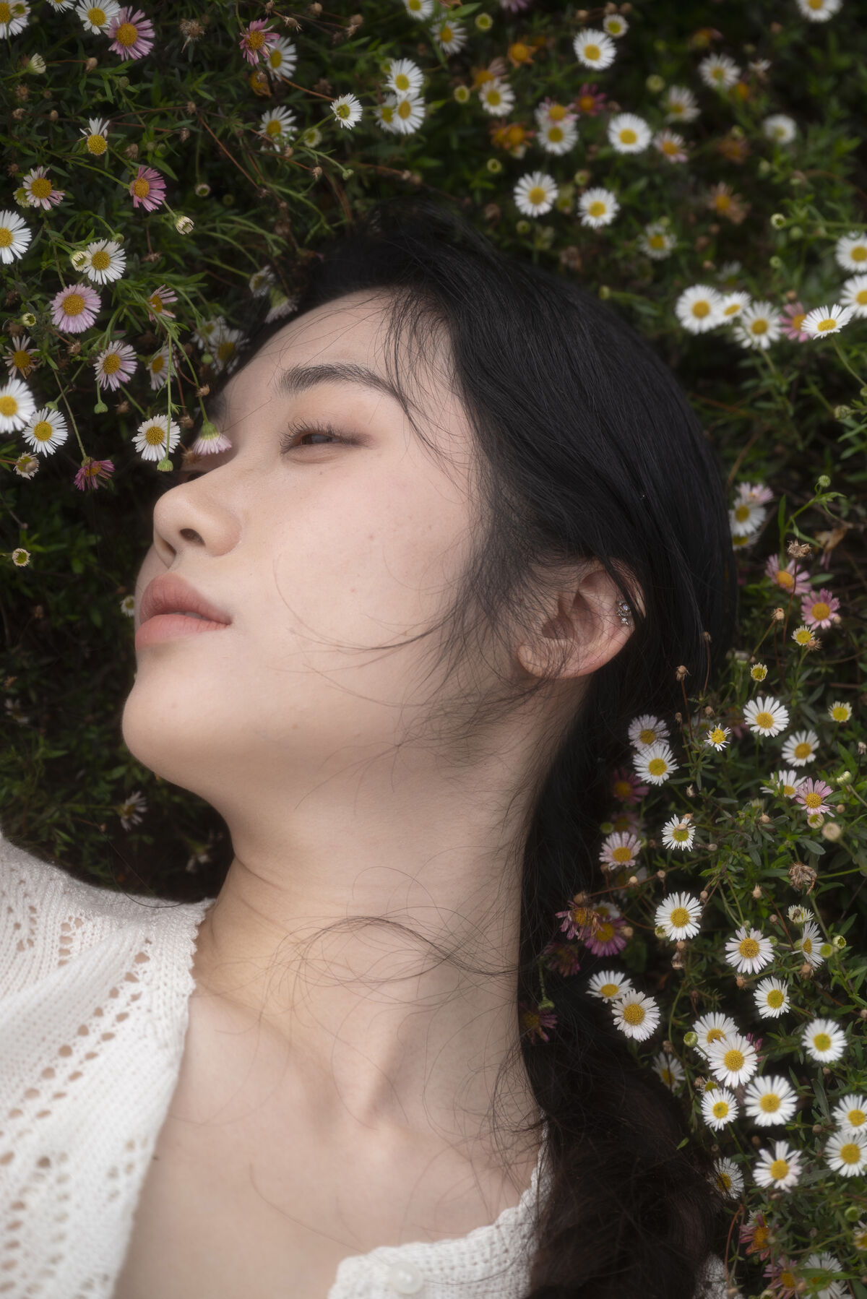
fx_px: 3176
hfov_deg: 15.5
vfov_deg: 23.1
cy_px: 650
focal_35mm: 88
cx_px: 434
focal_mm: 88
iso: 100
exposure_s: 1/800
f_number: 4
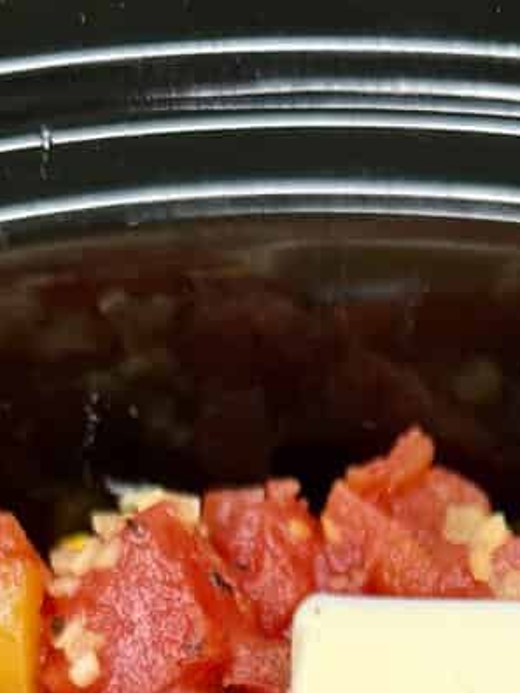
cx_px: 404
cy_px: 1090
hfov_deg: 15.2
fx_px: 1943
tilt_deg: -64.9
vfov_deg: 17.7
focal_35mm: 97
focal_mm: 6.76
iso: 80
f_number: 1.78
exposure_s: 1/521
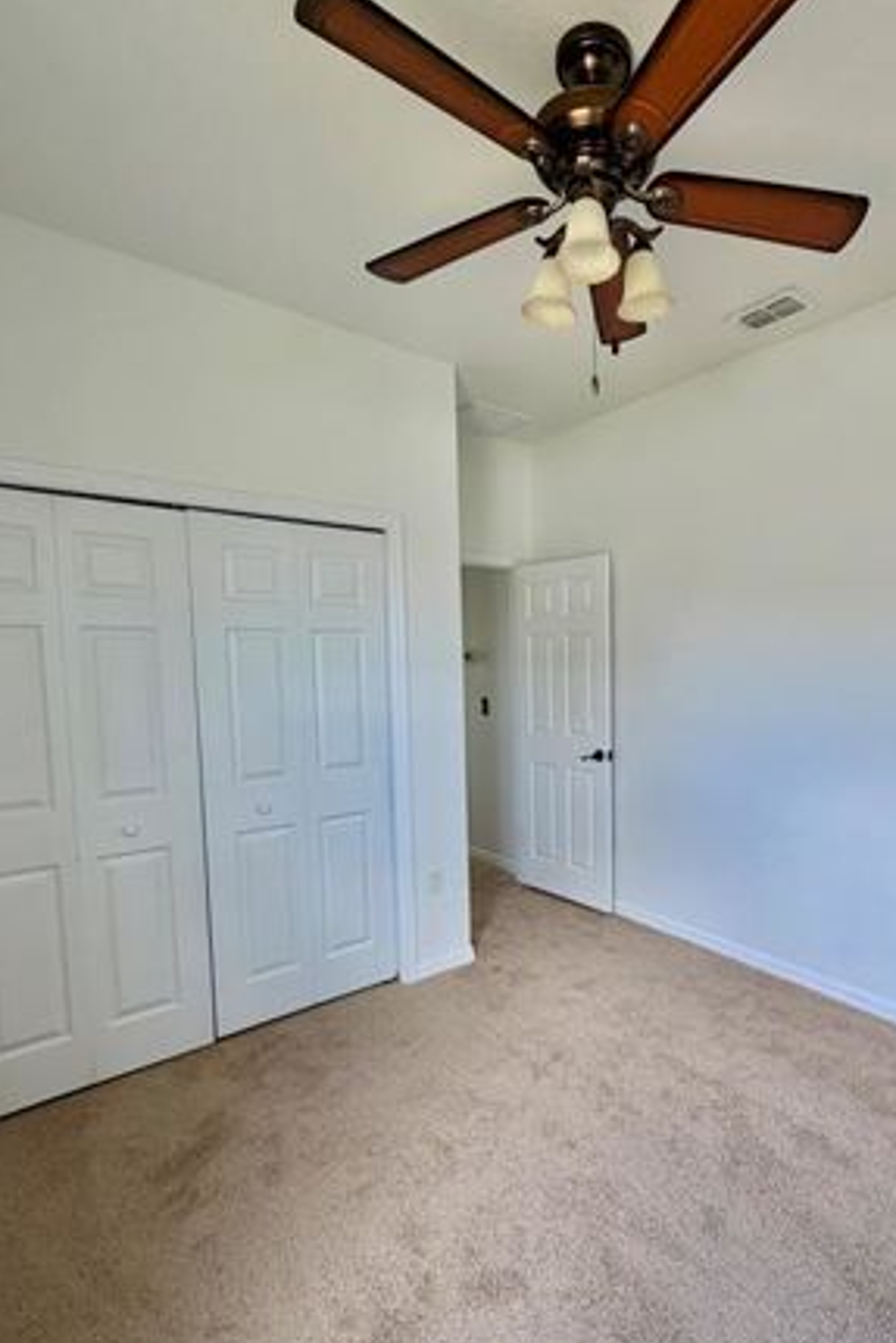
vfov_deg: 89.8
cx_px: 595
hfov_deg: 65.7
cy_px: 718
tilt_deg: -4.6
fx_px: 671
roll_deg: +0.7
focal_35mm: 18
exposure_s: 1/121
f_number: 2.2
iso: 125
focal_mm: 2.22
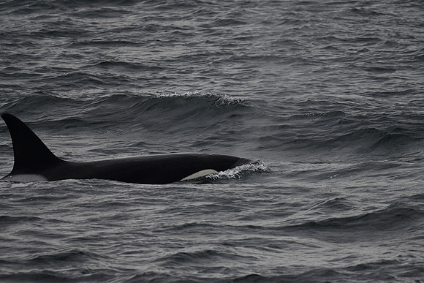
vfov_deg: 1.7
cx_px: 212
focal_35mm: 800
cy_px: 142
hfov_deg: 2.6
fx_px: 9424
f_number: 8
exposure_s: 1/4000
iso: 800
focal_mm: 800
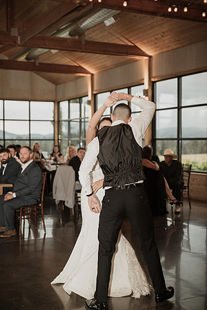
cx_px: 104
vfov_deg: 39.6
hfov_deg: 27.0
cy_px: 155
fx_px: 431
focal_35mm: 50
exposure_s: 1/100
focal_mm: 50
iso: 500
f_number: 2.8
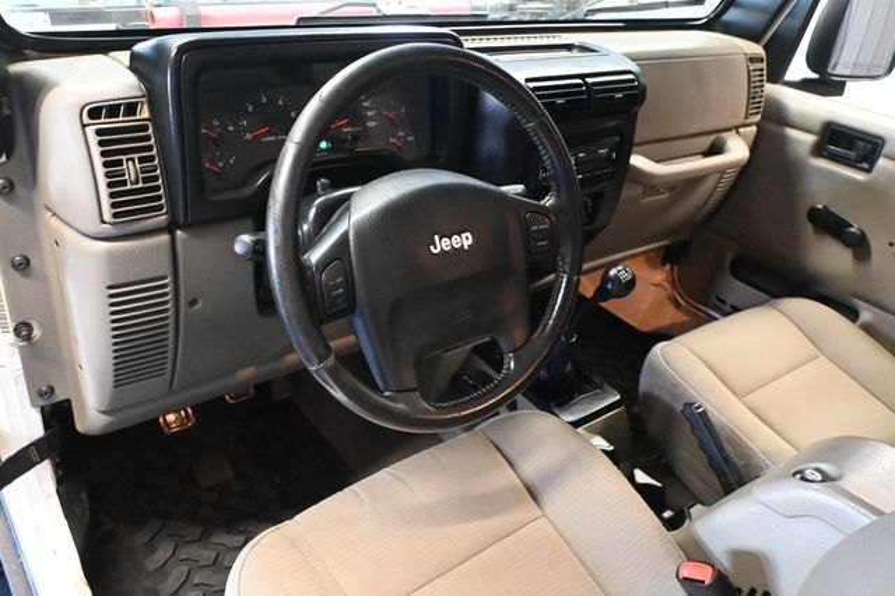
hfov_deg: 63.2
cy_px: 298
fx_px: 727
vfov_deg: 44.6
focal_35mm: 29
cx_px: 448
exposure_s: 1/60
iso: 12800
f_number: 3.8
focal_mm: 19.5
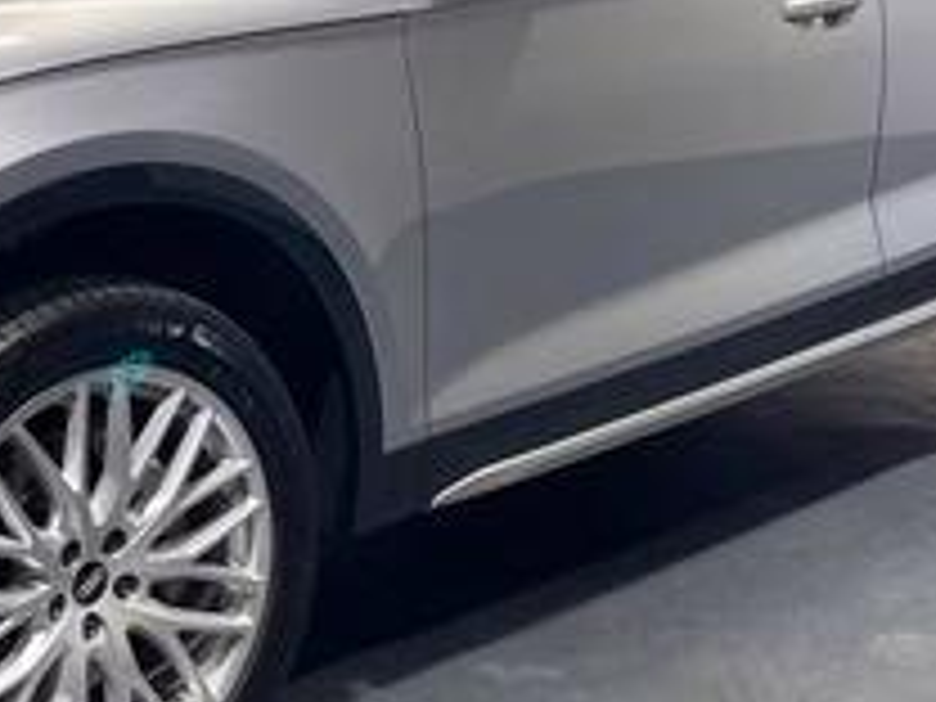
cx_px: 216
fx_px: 2082
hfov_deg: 25.0
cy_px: 58
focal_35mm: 77
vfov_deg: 18.8
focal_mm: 5.1
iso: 125
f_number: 1.6
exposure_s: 1/100
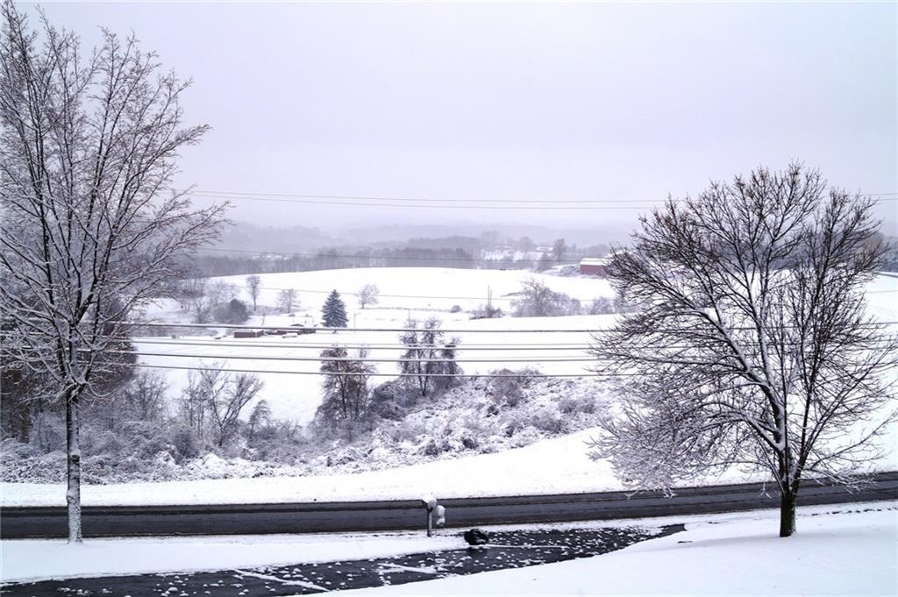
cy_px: 298
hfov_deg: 43.6
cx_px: 449
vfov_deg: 29.8
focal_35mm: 45
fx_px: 1122
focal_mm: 30
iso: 100
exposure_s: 1/125
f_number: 9
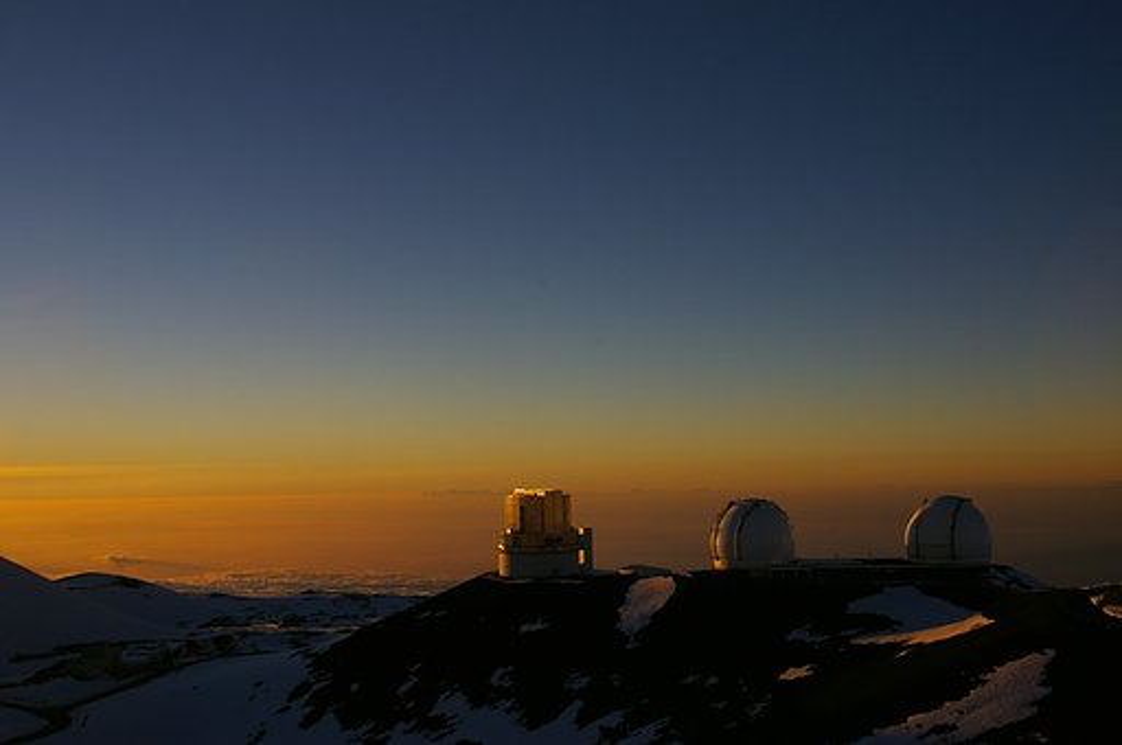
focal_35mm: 42
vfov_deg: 31.8
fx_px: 1307
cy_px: 372
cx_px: 561
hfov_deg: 46.5
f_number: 10
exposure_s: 1/250
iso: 200
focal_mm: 28
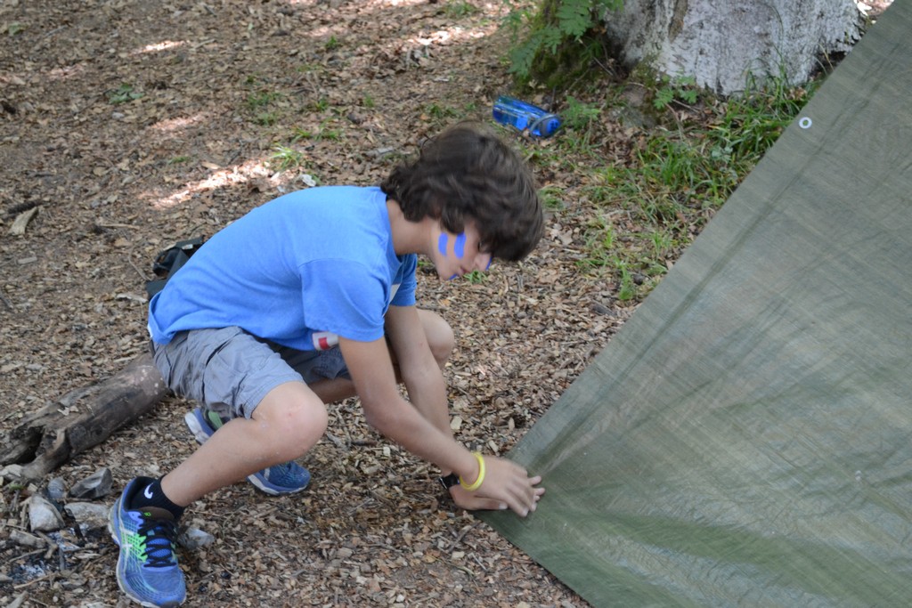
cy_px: 304
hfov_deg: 24.6
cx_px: 456
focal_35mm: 82
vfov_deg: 16.6
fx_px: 2090
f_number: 5.6
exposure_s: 1/50
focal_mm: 55
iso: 1600
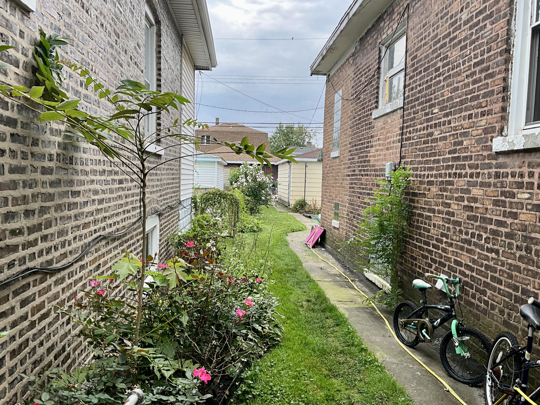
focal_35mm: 29
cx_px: 270
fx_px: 452
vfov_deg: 48.2
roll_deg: -1.2
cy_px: 202
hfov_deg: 61.7
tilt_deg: -3.2
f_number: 1.8
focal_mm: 3
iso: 25
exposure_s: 1/344
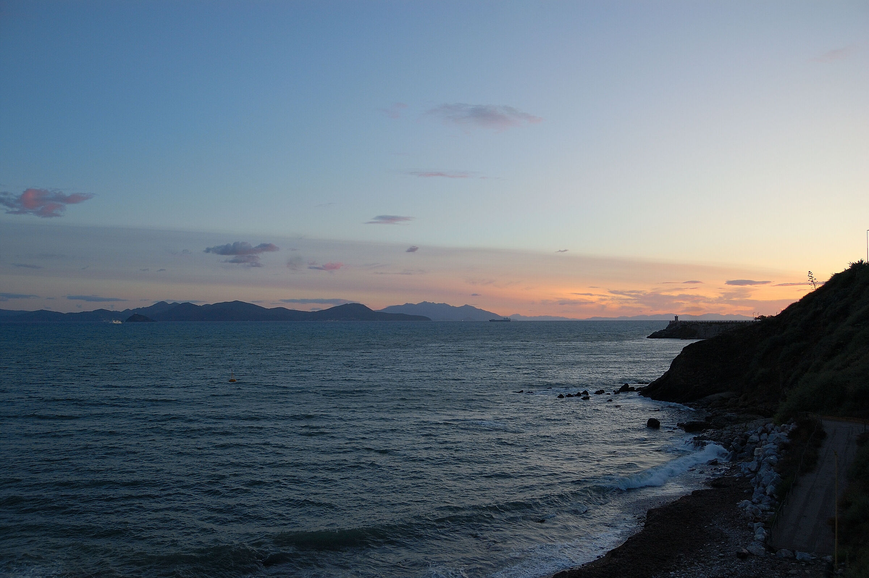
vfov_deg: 47.9
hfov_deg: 67.4
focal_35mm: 27
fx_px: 651
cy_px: 289
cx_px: 434
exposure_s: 1/80
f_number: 4.5
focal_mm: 18
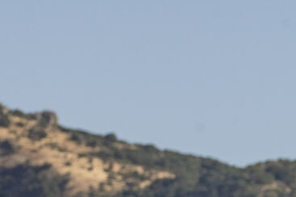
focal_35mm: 1014
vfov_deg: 1.4
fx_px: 8337
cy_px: -36
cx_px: 177
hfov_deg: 2.0
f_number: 6.3
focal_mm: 300
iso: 200
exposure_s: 1/1250
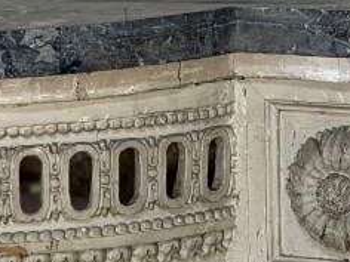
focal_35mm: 244
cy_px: 465
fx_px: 2467
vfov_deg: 6.0
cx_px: -44
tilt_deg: -16.5
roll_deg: +2.5
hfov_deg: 8.1
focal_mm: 6.76
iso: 200
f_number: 1.78
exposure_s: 1/50
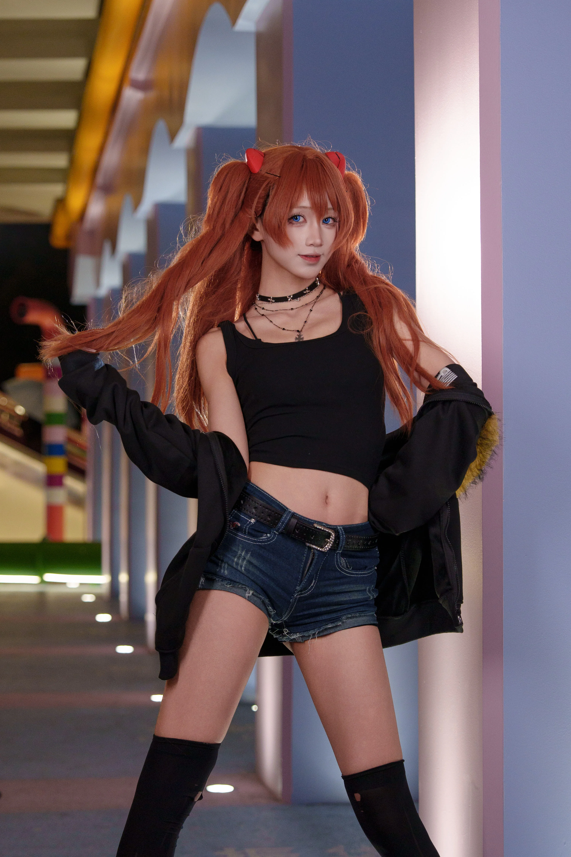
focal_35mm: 79
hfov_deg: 17.3
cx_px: 286
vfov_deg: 25.7
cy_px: 428
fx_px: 1879
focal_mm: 53
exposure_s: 1/250
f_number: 2.8
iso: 800
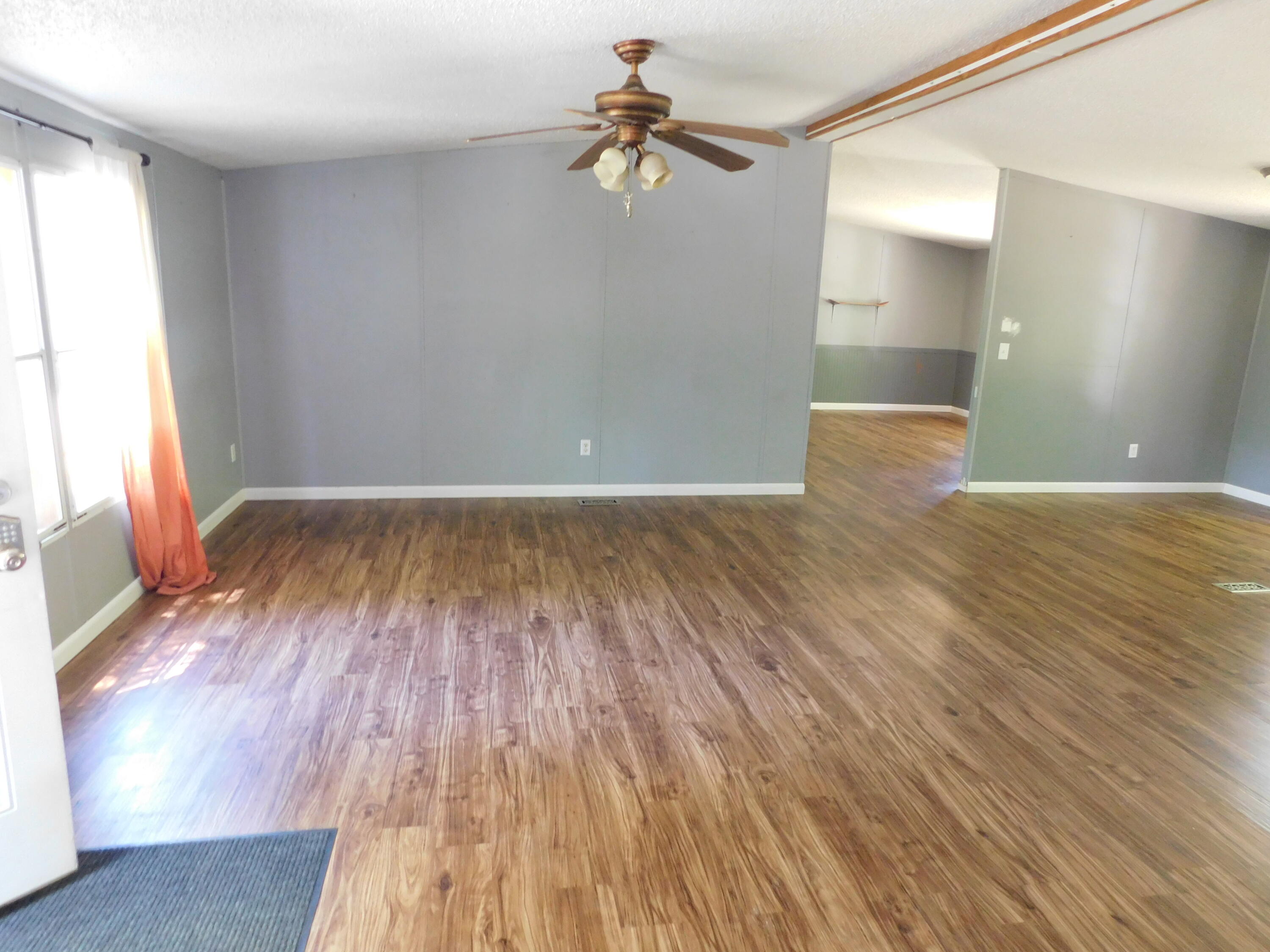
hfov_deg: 73.9
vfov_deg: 58.9
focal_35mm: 23
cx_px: 635
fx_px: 844
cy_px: 476
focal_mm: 4
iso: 400
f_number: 3
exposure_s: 1/8
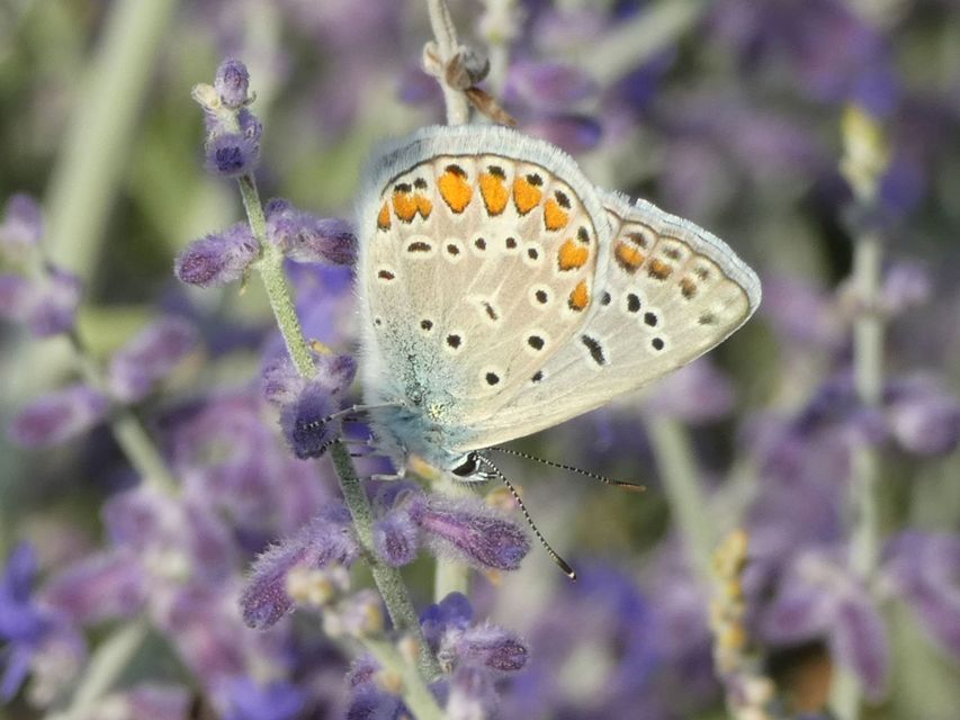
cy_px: 360
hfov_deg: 13.2
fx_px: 4161
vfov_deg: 9.9
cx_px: 480
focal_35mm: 150
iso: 80
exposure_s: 1/160
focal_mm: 26.9
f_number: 5.4
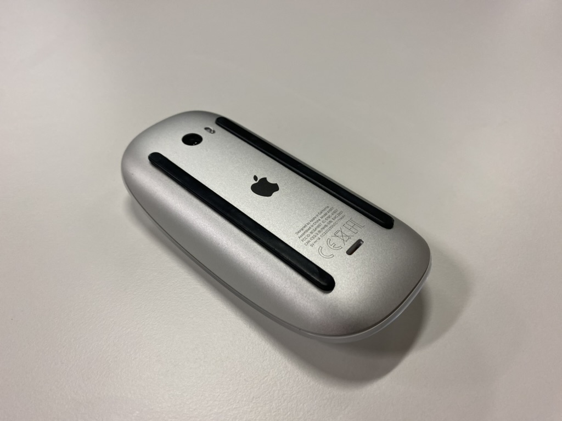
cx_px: 281
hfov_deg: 67.3
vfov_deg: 53.1
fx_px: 422
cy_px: 210
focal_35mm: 26
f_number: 1.8
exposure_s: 1/100
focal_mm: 4.25
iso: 100
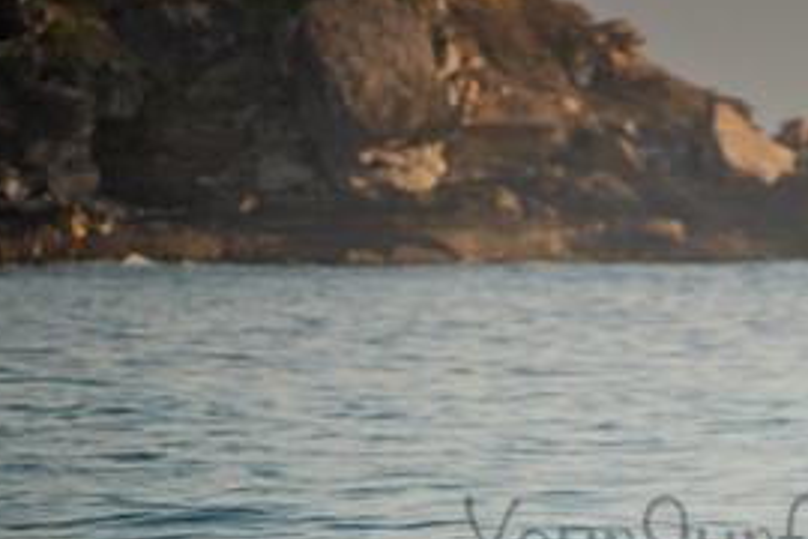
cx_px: 896
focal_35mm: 1368
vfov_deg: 1.0
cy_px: 671
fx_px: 30702
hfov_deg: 1.5
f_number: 5.6
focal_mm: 500
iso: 450
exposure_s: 1/500
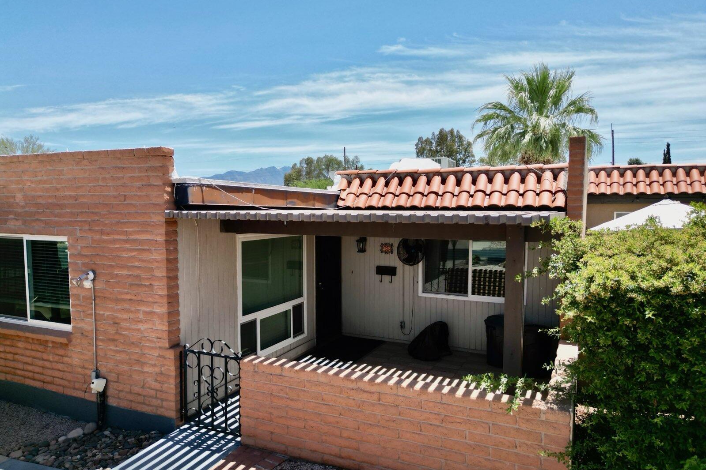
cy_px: 248
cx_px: 353
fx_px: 490
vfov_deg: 51.3
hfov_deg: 71.5
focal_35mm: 25
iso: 110
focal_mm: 6.72
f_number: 1.7
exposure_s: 1/725
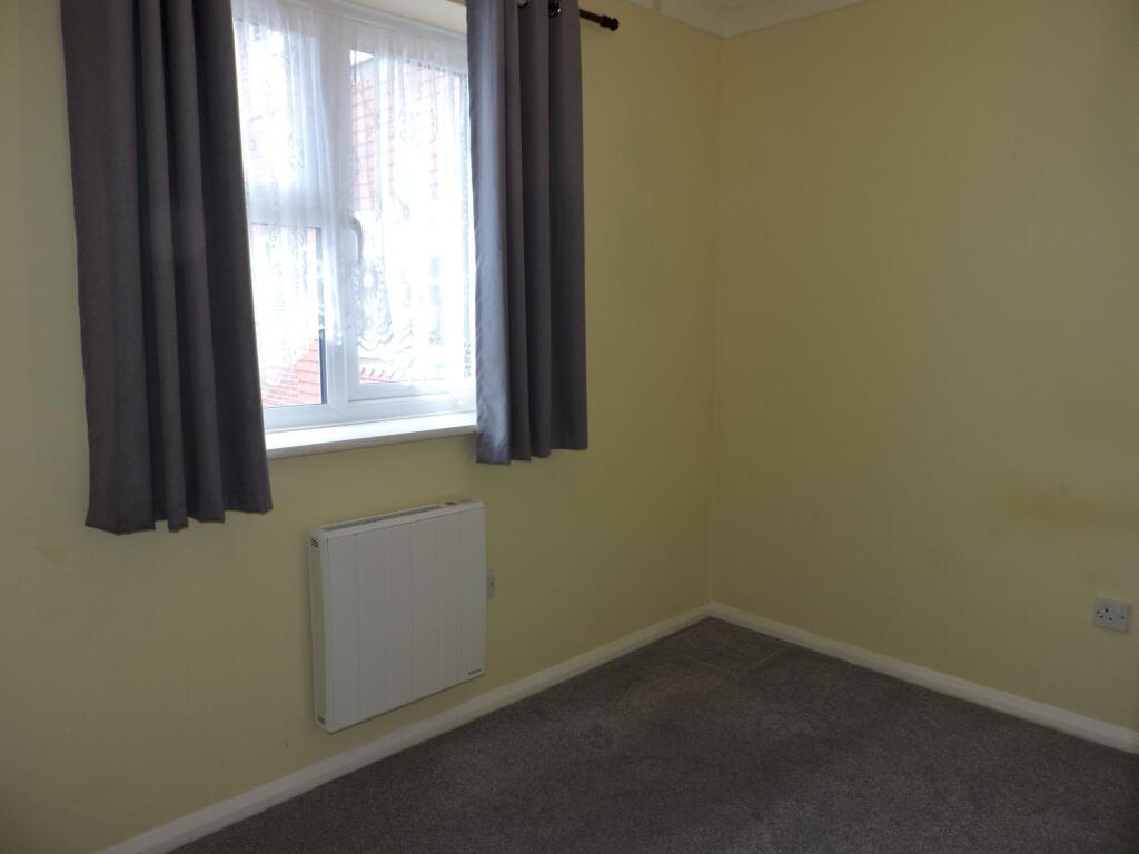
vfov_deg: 56.8
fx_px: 790
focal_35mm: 24
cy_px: 427
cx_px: 570
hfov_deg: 71.6
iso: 100
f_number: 3
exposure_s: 1/60
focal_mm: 4.3
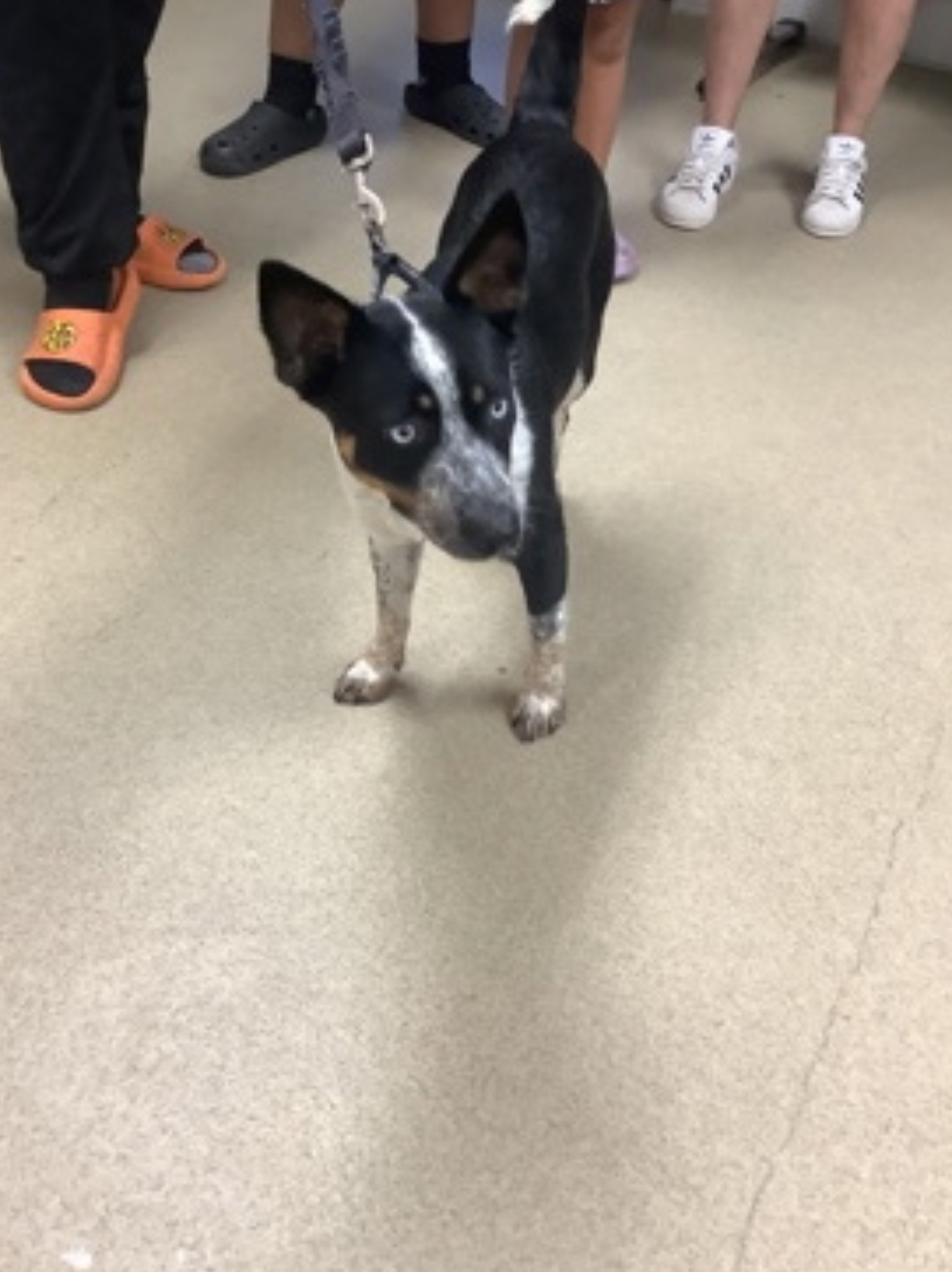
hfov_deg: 39.6
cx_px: 444
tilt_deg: -37.7
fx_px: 1322
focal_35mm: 36
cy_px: 597
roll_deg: -4.1
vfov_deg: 51.4
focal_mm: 3.3
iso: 160
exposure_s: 1/60
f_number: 2.4
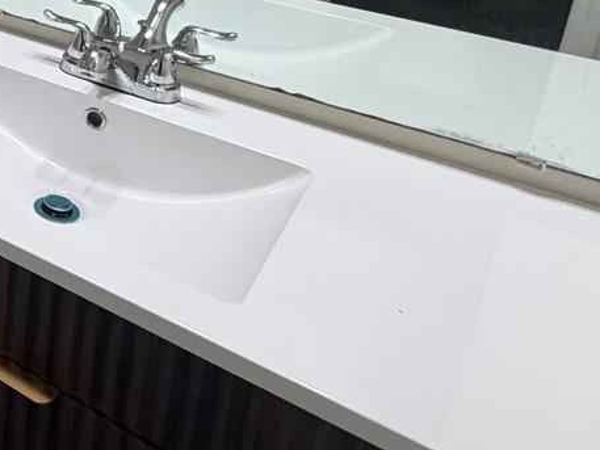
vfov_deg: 26.5
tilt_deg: -16.8
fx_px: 850
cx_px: -282
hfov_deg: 27.7
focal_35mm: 49
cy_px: -84
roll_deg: +1.9
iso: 125
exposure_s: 1/120
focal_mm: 2.22
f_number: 2.2
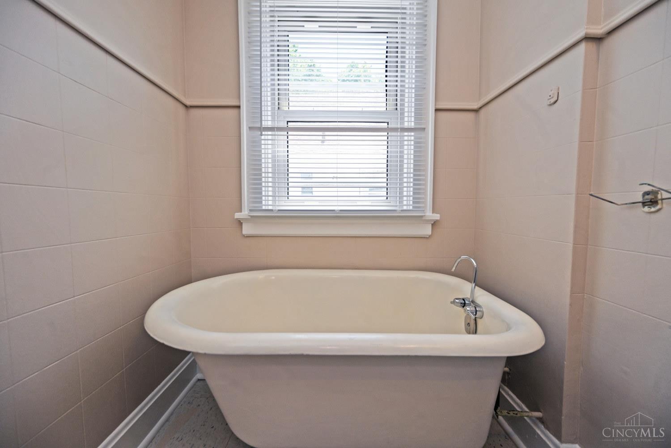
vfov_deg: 81.2
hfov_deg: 104.3
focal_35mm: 14
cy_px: 224
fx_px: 261
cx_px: 336
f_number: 5.6
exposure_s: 1/125
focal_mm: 14
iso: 140
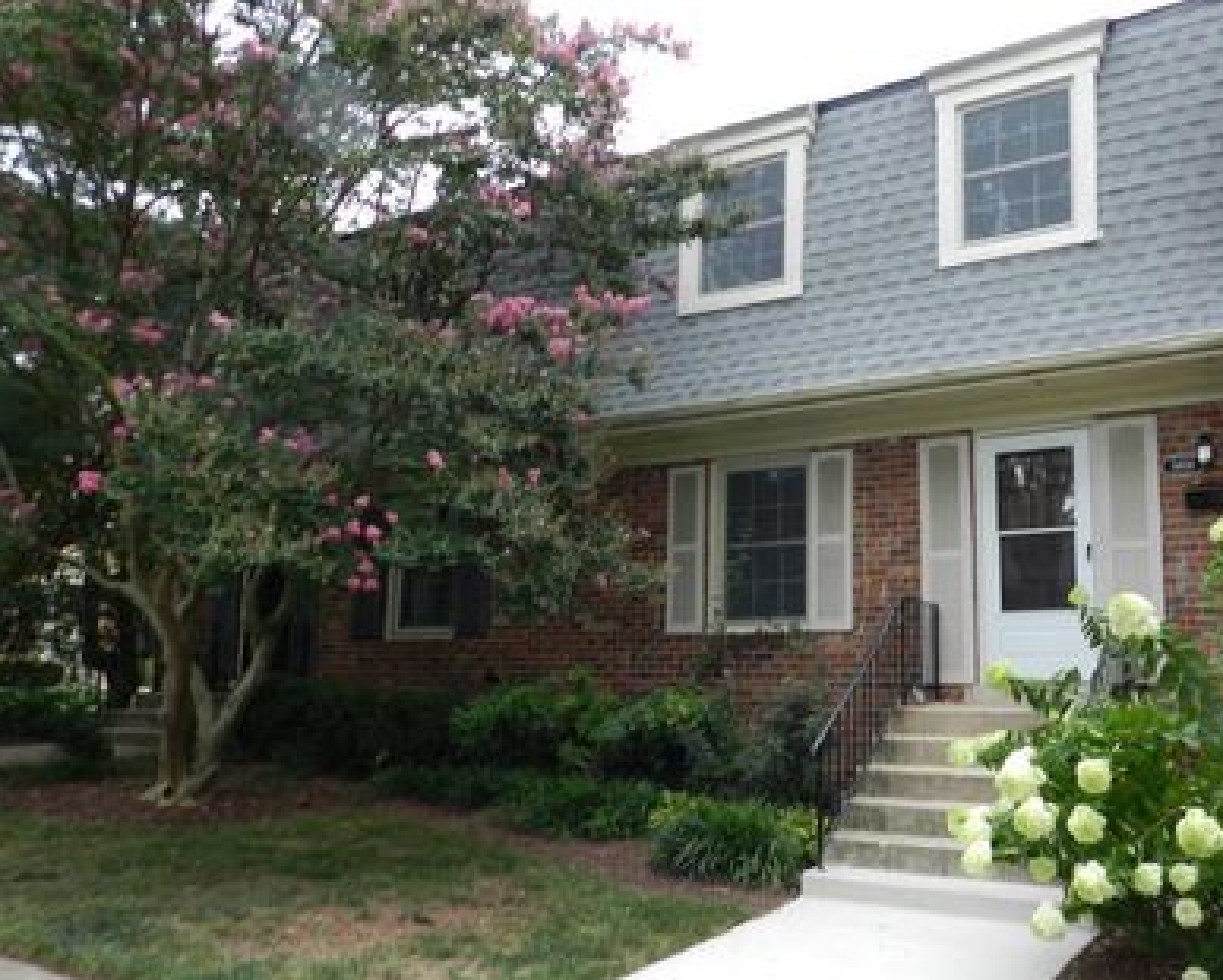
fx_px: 1050
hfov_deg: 59.4
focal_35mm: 29
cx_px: 784
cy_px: 539
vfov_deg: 49.9
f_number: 3.4
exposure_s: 1/60
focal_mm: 4
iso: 160
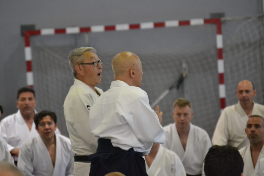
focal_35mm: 300
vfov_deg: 4.6
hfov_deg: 6.9
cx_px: 132
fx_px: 2200
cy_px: 88
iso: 3200
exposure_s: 1/160
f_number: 5.6
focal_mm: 200
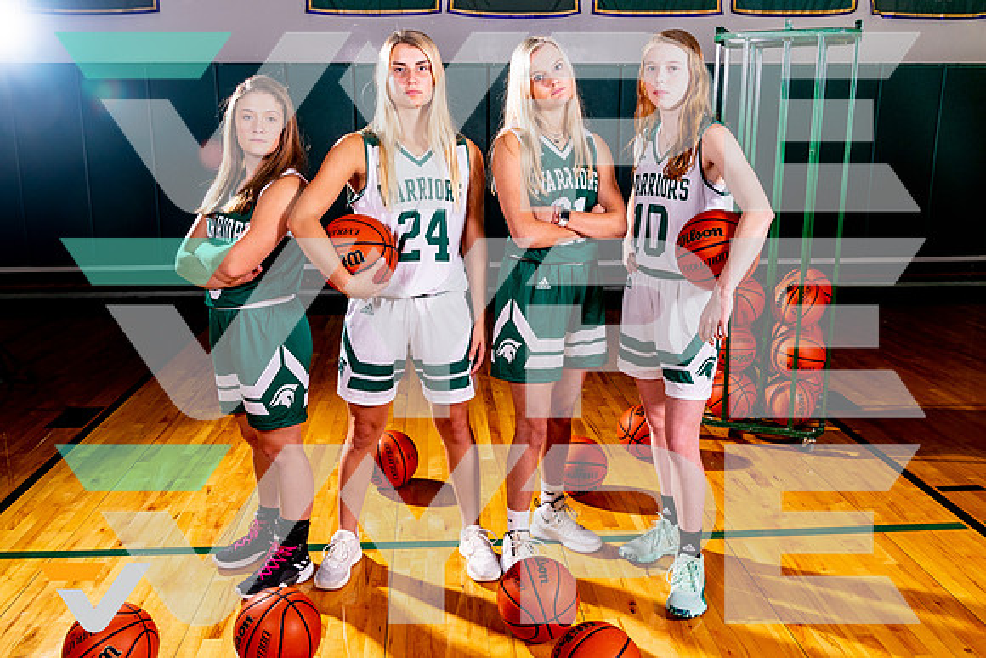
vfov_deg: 42.6
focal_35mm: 31
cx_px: 478
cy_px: 307
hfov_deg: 60.6
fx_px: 844
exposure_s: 1/100
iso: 200
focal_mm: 27
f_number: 8
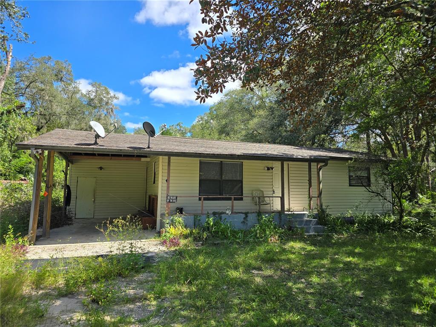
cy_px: 164
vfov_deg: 58.9
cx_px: 218
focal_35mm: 23
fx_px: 290
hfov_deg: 73.9
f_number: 1.7
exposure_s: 1/451
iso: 12
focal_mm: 6.3
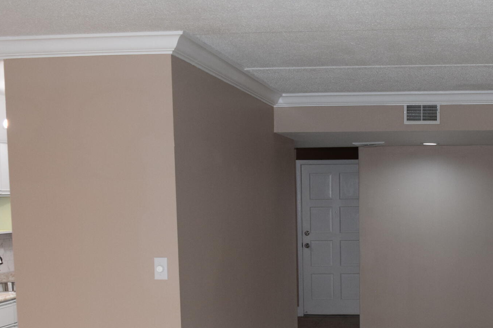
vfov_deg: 21.9
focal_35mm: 60
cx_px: 393
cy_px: 318
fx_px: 822
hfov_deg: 32.5
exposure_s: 1/100
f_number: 5
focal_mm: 18
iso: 800
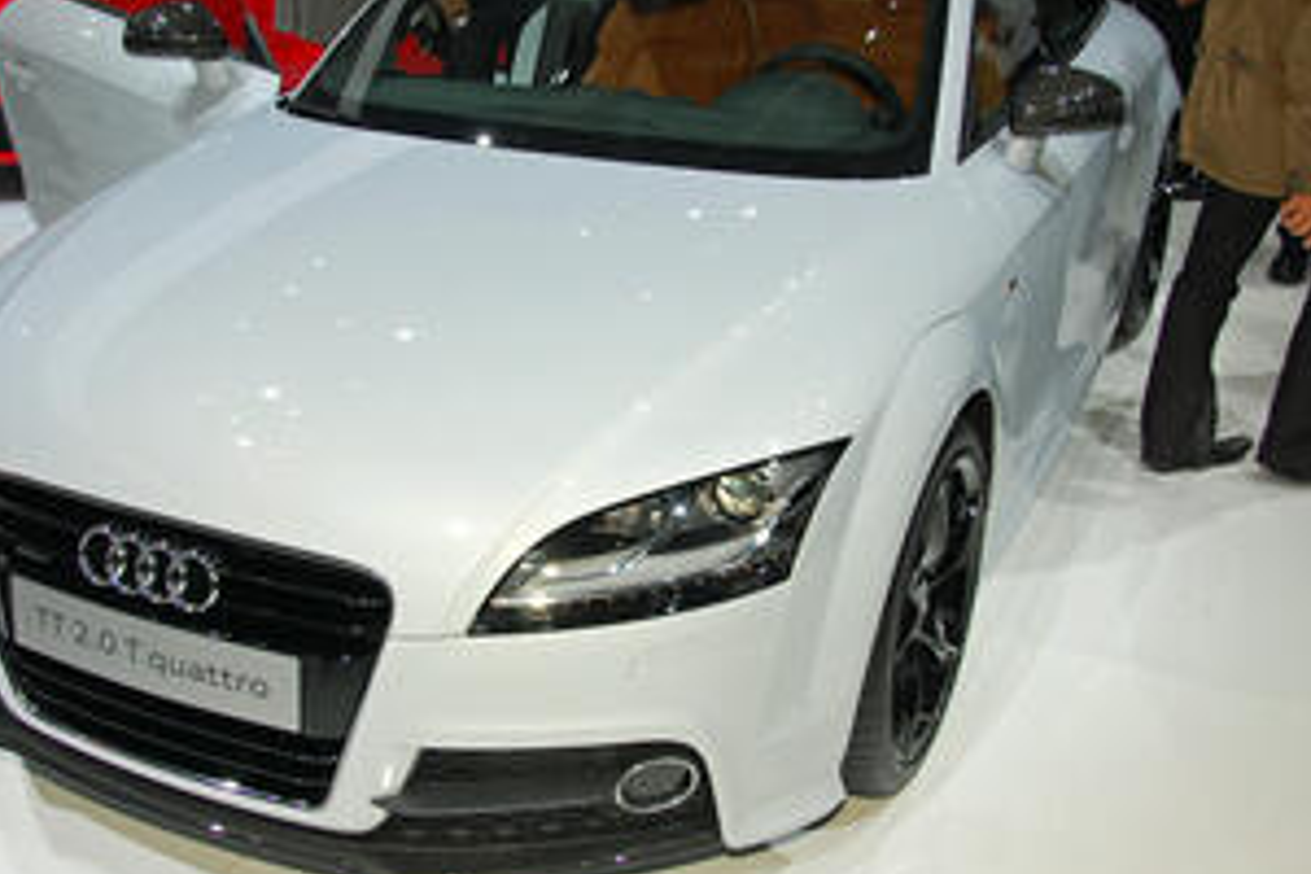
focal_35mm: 44
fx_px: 1602
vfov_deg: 30.5
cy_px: 398
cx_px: 581
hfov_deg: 44.4
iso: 200
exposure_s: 1/200
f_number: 7.1
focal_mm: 22
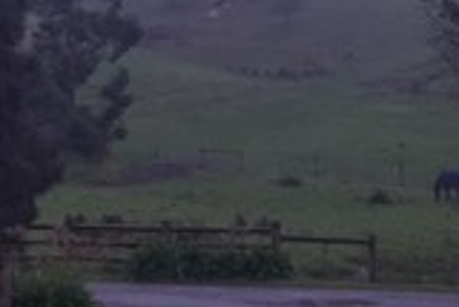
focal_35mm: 98
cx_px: 255
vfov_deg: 13.5
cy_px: -86
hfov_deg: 20.8
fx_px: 1251
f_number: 2.2
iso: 160
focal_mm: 4.15
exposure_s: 1/30
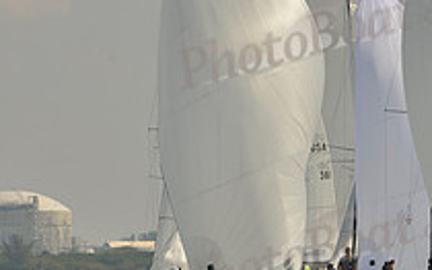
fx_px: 6625
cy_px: 114
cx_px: 576
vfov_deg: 2.3
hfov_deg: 3.7
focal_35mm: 563
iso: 280
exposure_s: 1/1600
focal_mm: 200
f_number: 9
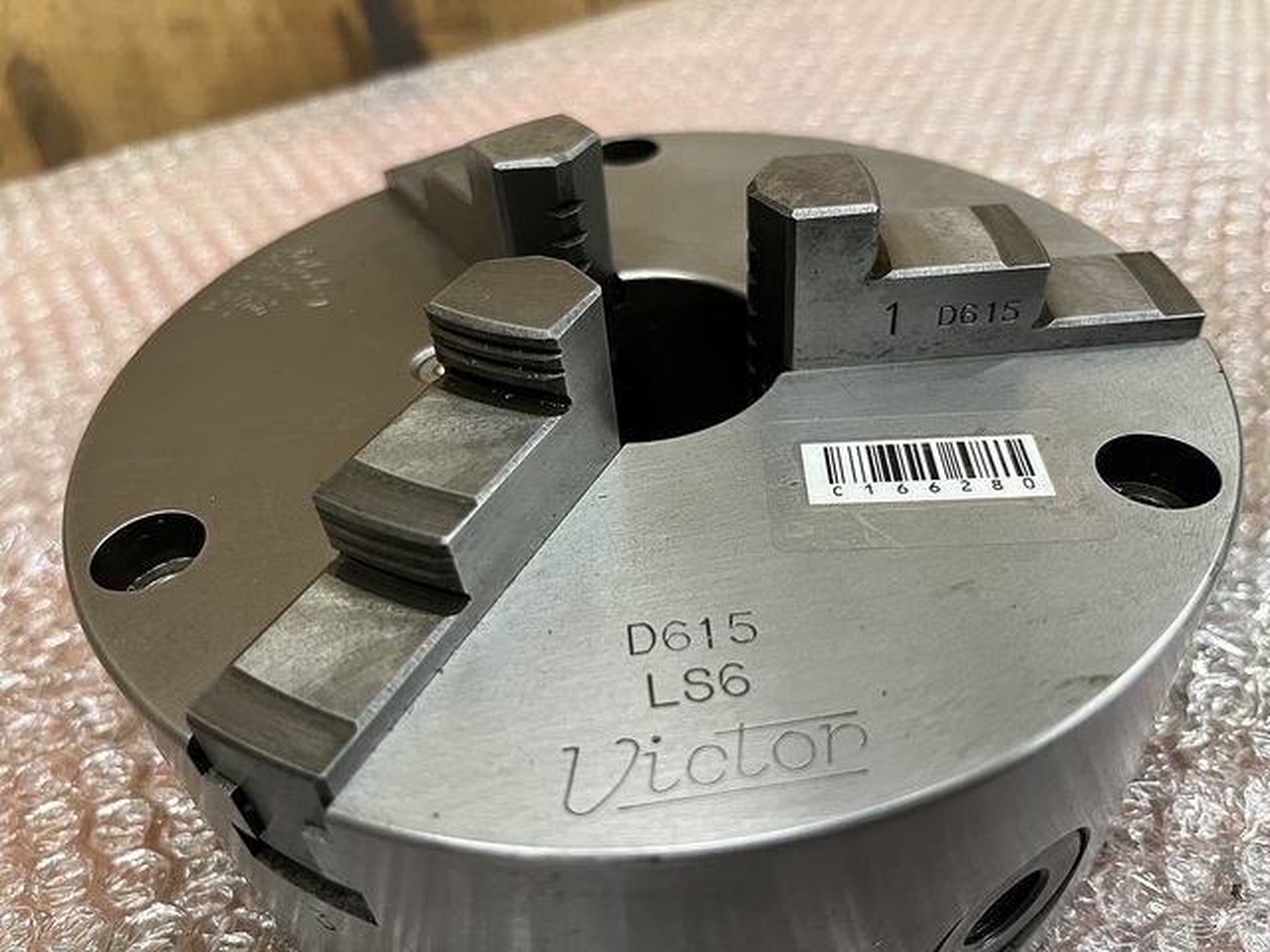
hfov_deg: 67.3
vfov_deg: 53.1
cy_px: 476
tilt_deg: -41.7
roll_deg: +5.8
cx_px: 635
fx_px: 954
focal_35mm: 26
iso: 200
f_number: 1.6
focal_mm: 5.1
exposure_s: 1/50
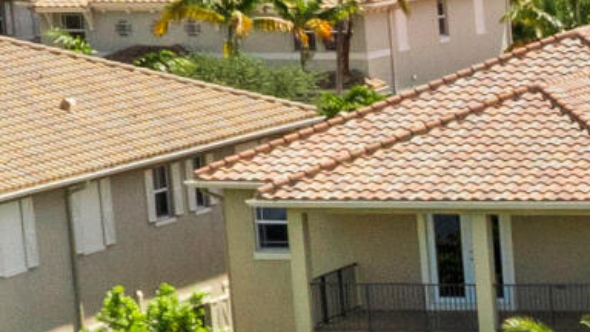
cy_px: 610
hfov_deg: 8.0
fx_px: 3583
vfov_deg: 5.2
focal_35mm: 229
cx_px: 1801
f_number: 7.1
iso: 200
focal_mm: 10.26
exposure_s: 1/400
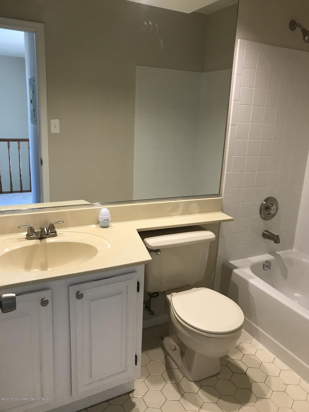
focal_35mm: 28
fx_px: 333
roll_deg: -2.9
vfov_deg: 63.4
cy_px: 206
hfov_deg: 49.7
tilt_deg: -14.9
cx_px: 154
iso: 40
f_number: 1.8
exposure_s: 1/17
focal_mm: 3.99
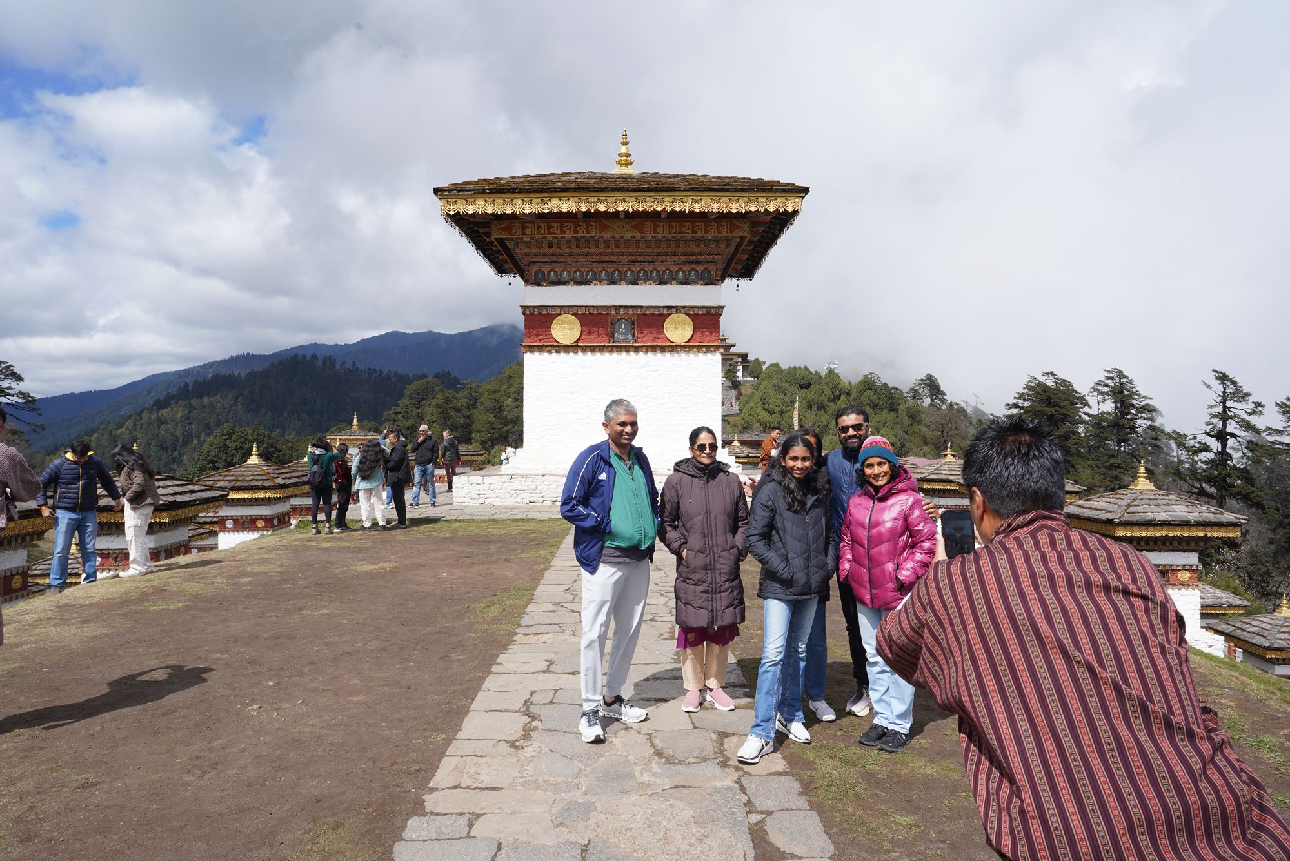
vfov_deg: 53.1
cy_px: 430
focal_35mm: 24
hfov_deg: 73.7
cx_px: 645
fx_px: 860
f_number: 14
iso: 100
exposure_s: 1/100
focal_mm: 24
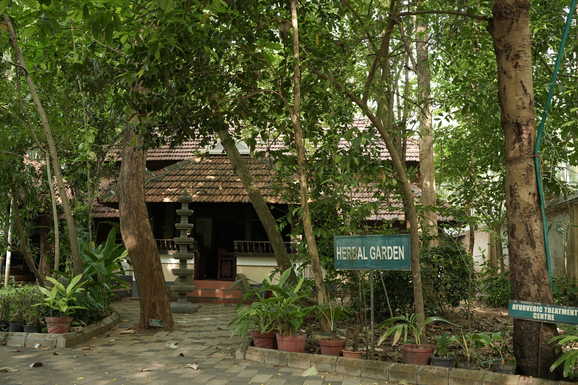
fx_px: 562
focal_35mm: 35
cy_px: 192
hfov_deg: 54.4
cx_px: 289
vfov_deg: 37.9
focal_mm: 35
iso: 400
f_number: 3.2
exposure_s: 1/160
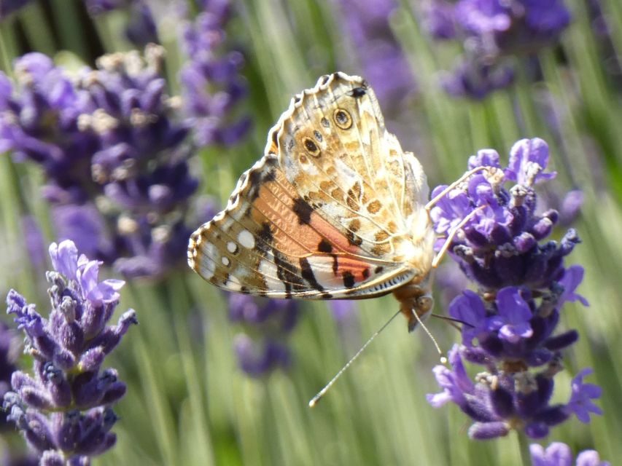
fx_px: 9255
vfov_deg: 2.9
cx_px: 311
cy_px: 233
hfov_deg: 3.8
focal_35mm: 515
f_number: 5.6
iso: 160
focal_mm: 92.3
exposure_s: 1/100
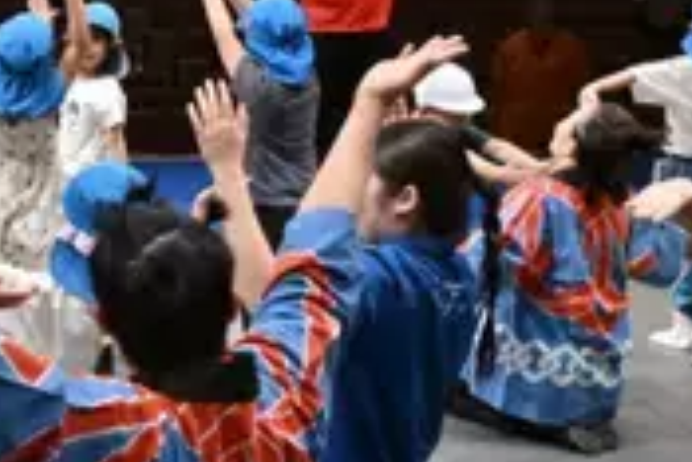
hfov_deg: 18.0
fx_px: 2015
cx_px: -237
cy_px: 166
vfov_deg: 13.1
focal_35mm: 105
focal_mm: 30.5
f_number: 6.3
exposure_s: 1/250
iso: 2500
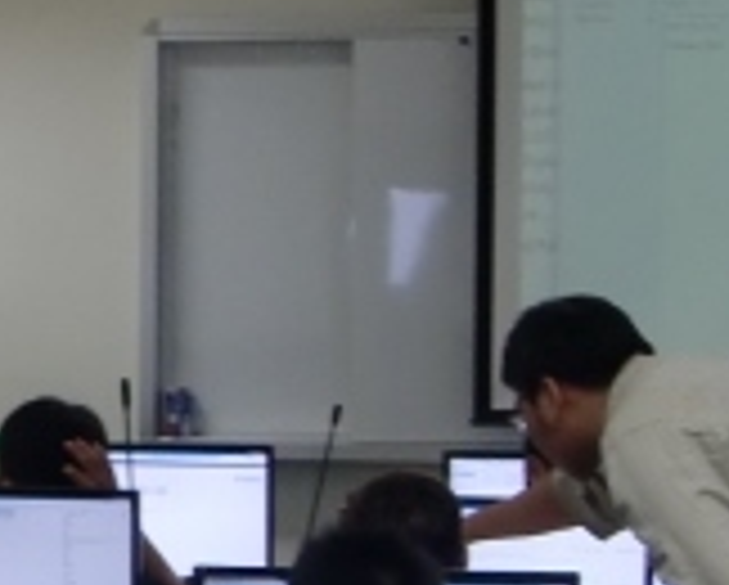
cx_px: -320
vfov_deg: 8.7
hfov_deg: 10.6
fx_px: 3823
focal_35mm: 177
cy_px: 630
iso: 200
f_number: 3.3
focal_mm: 8.2
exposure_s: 1/60
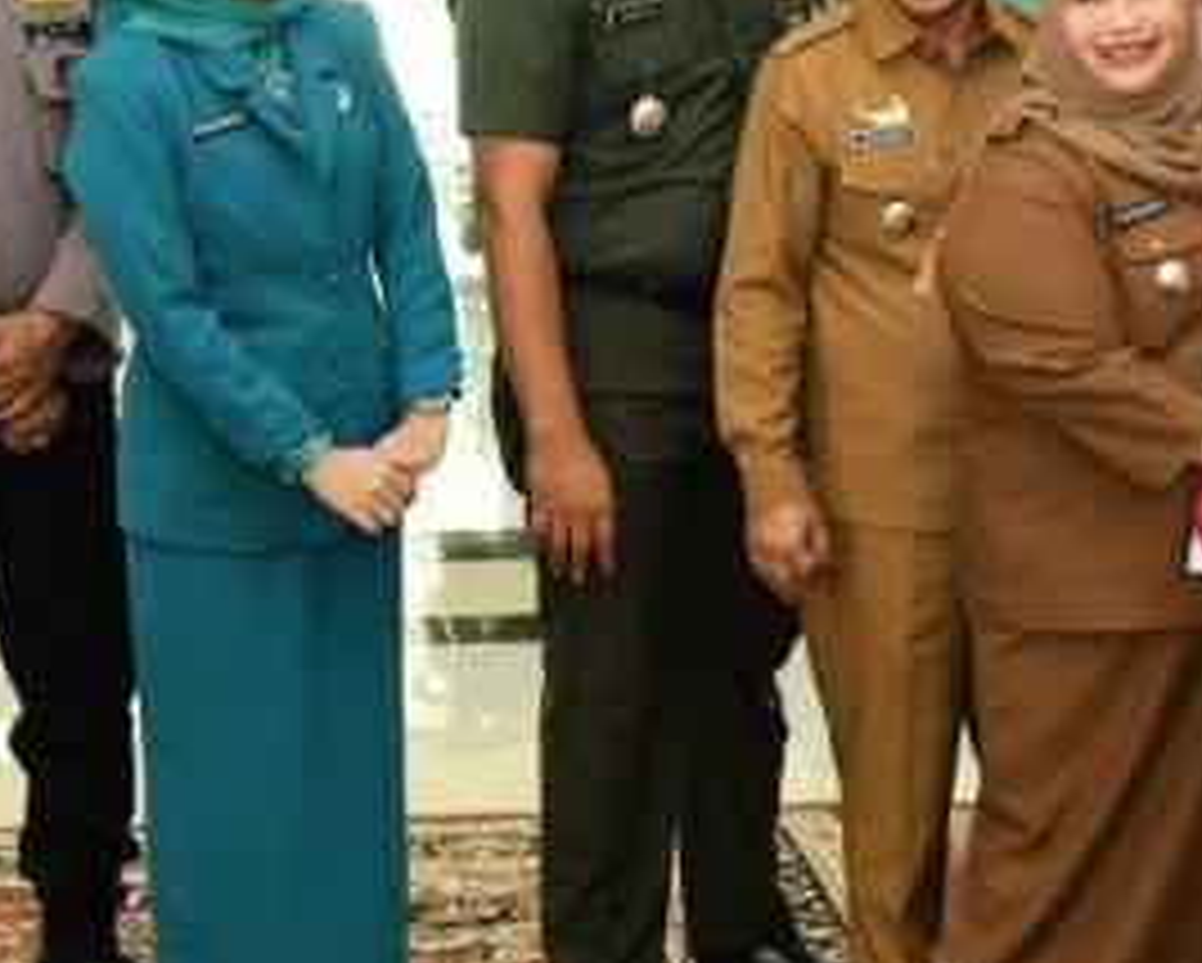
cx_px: 1166
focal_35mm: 108
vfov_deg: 14.3
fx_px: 3845
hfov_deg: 17.4
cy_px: 490
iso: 6400
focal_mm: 40
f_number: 6.3
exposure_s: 1/250
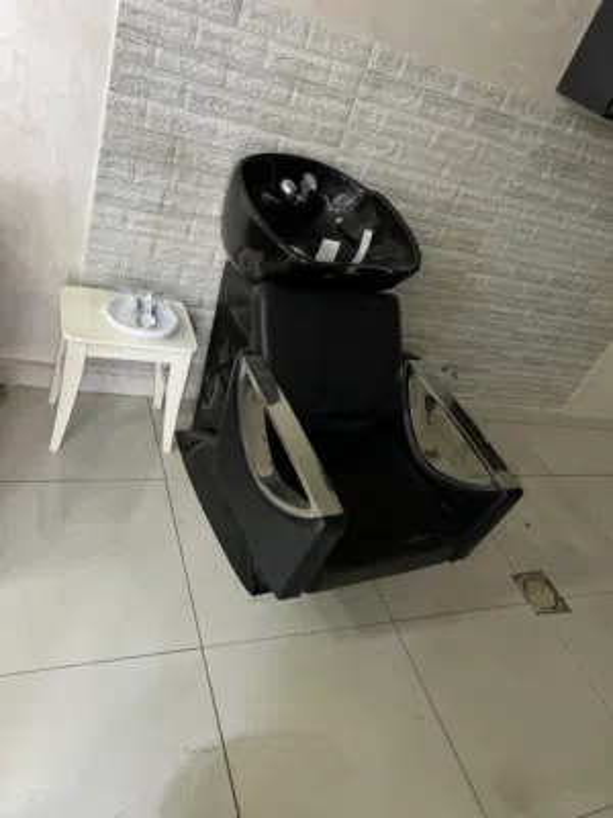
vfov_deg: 67.3
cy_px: 409
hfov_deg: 53.1
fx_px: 614
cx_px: 306
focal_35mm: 26
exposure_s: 1/50
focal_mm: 5.7
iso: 200
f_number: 1.5
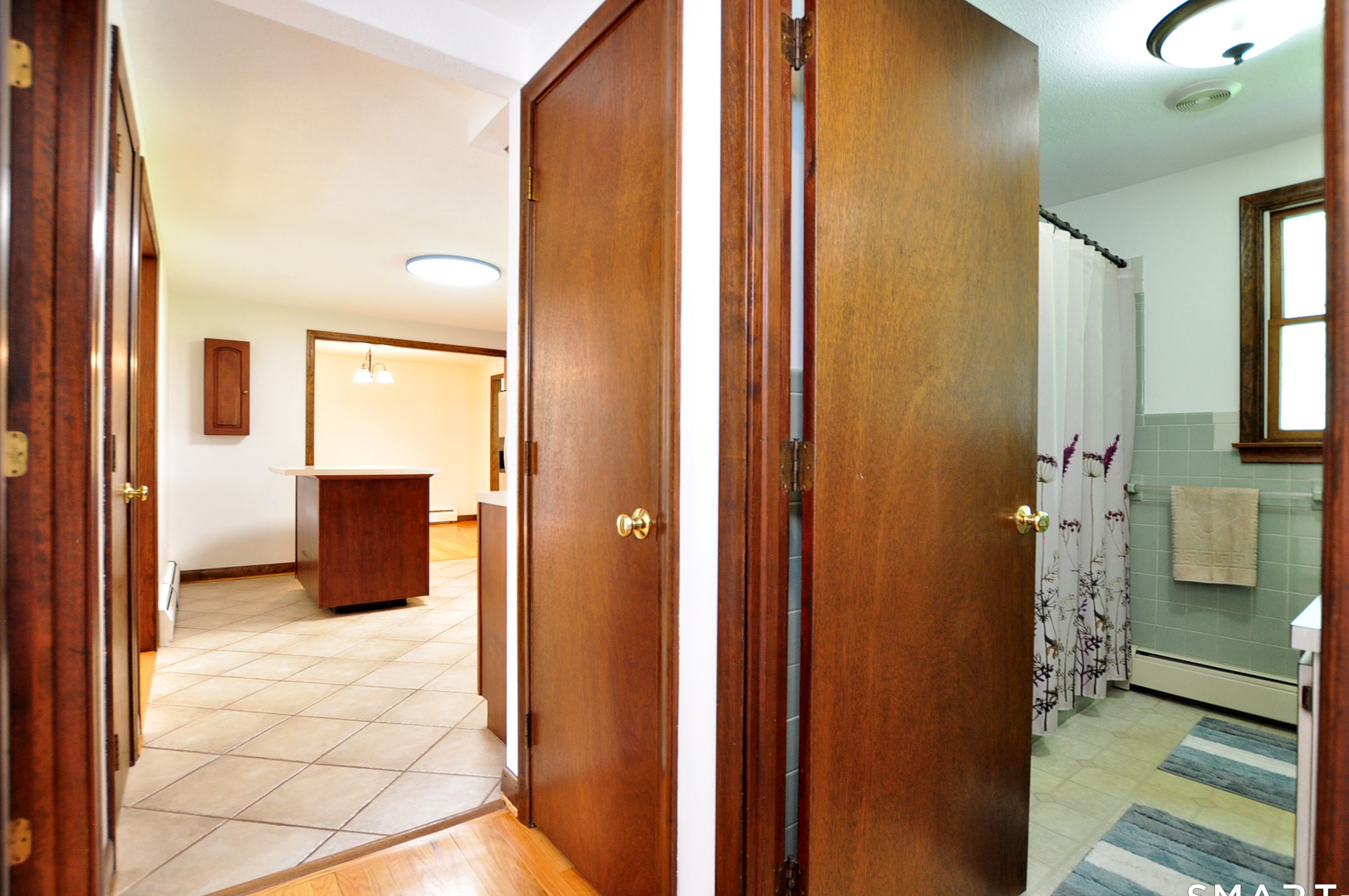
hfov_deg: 96.8
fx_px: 599
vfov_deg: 73.6
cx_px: 683
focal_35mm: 16
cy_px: 445
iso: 500
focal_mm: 10
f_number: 4
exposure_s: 1/20
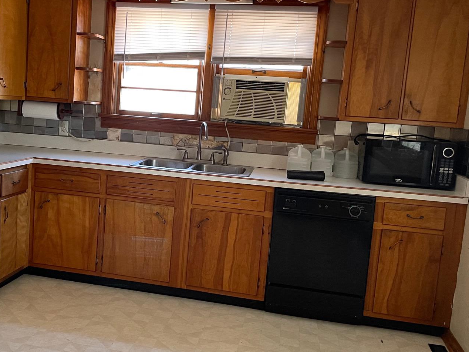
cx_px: 140
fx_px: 569
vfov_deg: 34.3
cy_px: 180
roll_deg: -2.5
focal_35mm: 42
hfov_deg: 43.9
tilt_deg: -7.2
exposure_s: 1/60
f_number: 1.6
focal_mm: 4.2
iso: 250
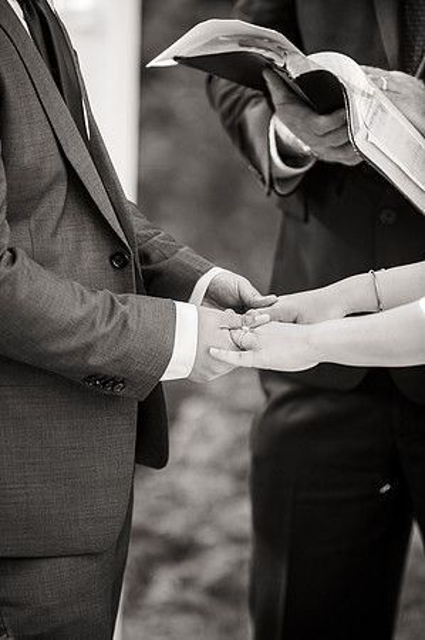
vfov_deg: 10.3
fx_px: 3550
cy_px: 320
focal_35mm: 200
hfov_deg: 6.9
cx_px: 212
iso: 800
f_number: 3.5
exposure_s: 1/250
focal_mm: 200
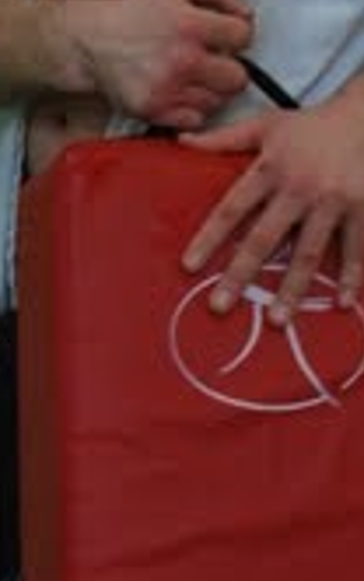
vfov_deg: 6.4
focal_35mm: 325
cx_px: 89
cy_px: 63
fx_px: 5149
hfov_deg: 4.0
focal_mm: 55
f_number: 5.6
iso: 800
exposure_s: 1/80
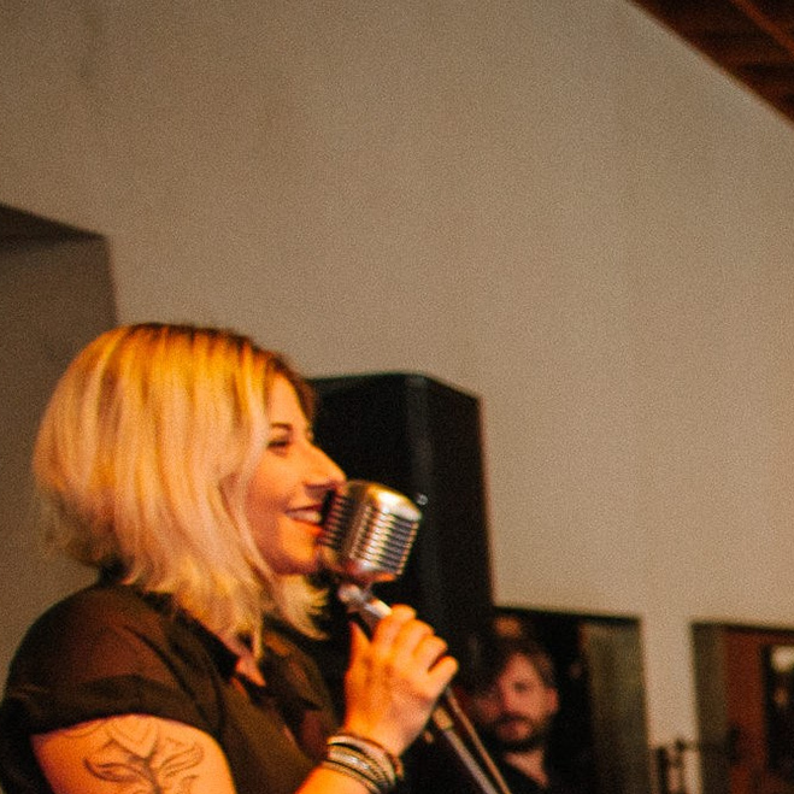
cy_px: 968
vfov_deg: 23.7
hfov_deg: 18.9
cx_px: 1487
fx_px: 1713
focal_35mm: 66
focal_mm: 20
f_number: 1.8
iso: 1000
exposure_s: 1/200
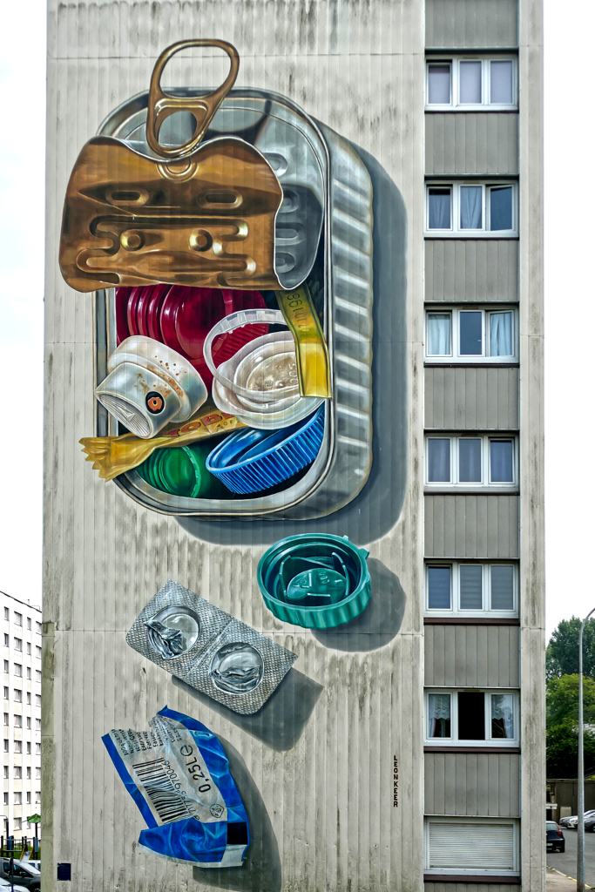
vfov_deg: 36.9
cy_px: 446
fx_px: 1338
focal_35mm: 54
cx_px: 298
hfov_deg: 25.1
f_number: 3.4
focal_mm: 19.8
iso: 125
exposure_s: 1/1300
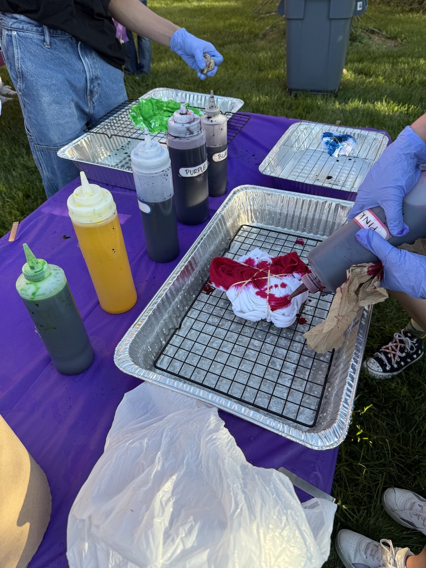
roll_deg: +5.1
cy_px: 284
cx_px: 213
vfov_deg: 71.6
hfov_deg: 56.8
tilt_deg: -43.7
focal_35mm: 24
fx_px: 394
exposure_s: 1/831
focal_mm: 6.76
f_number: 1.78
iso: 80
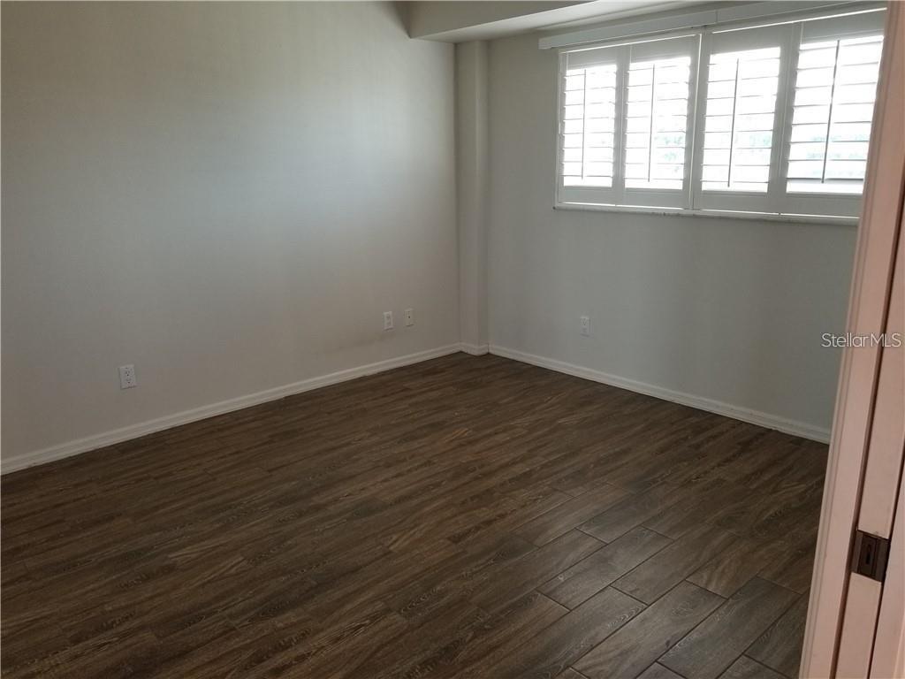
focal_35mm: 26
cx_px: 452
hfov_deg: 67.3
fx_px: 680
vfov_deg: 53.1
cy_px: 340
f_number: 1.7
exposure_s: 1/60
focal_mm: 4.3
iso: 100
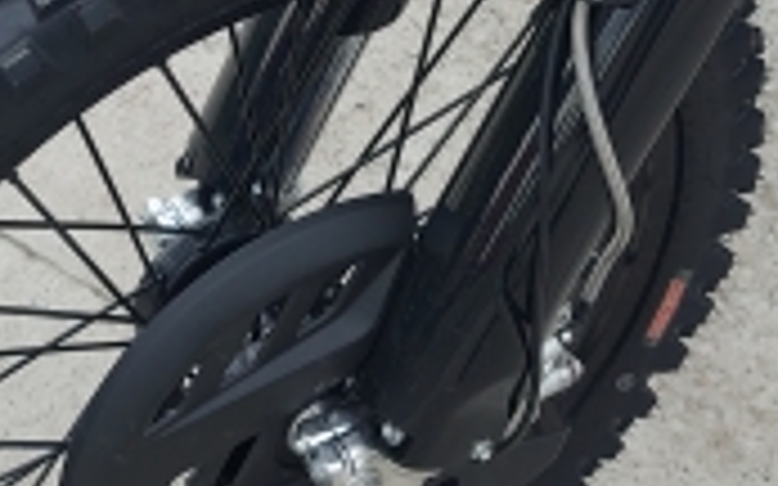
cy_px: -104
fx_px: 1802
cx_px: 301
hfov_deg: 24.3
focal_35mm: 85
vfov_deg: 14.8
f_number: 1.8
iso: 40
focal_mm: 5.23
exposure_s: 1/290
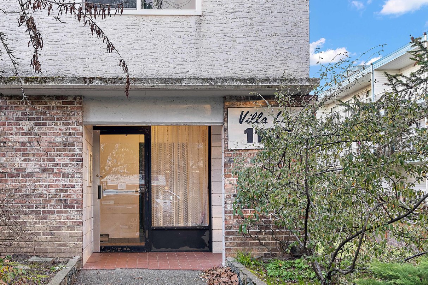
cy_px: 165
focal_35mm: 41
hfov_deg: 46.8
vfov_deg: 32.6
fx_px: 487
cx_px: 152
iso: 400
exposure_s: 1/2
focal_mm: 31
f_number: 7.1
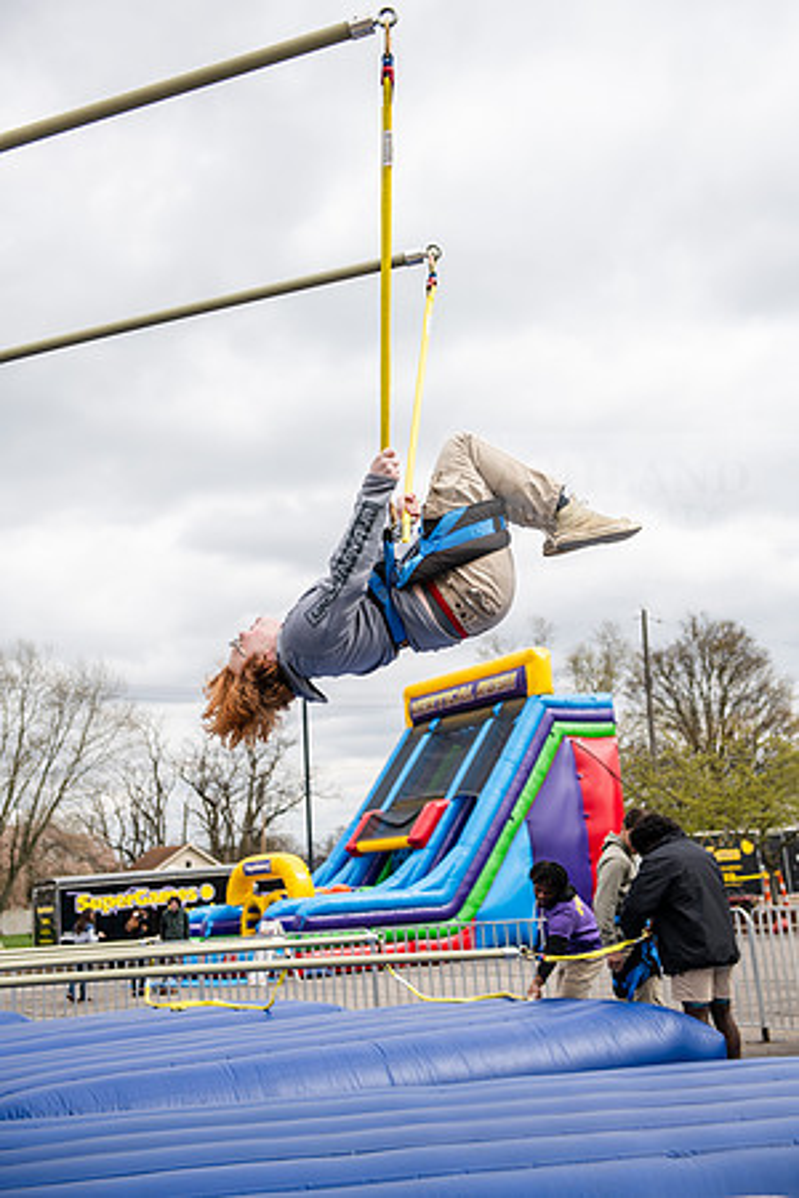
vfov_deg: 43.6
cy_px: 599
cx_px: 400
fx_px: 1498
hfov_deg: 29.9
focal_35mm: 45
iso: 160
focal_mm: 45
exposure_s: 1/1250
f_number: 3.5
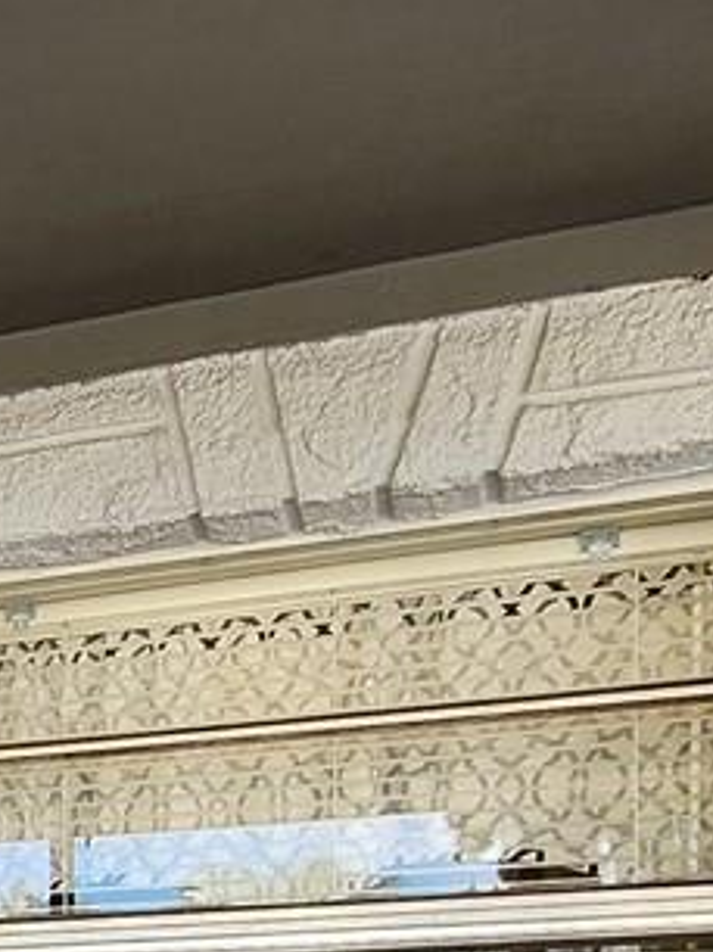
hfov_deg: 17.7
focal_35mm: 68
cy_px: 1213
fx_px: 1870
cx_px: -548
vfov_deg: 25.0
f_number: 2.2
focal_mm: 1.74
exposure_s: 1/60
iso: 32
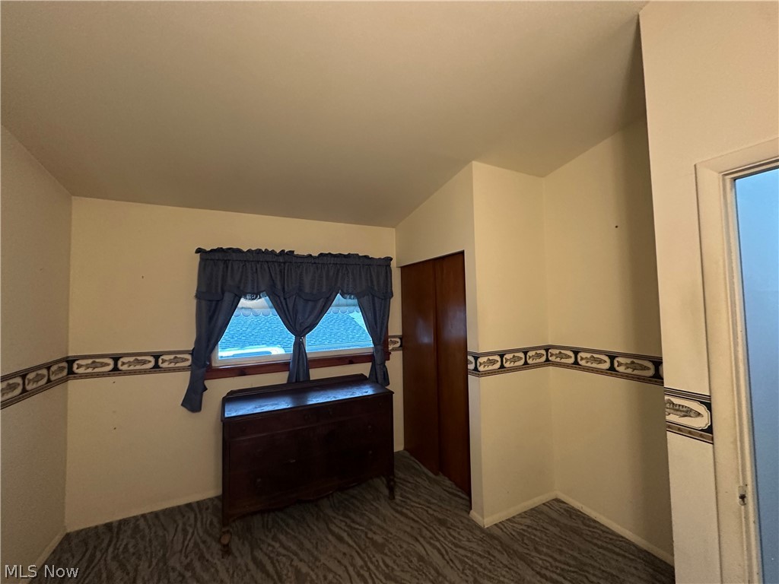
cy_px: 292
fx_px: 315
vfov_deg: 85.7
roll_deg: +1.1
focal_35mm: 14
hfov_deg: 102.1
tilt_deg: +2.4
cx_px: 390
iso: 500
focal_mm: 2.22
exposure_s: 1/60
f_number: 2.2
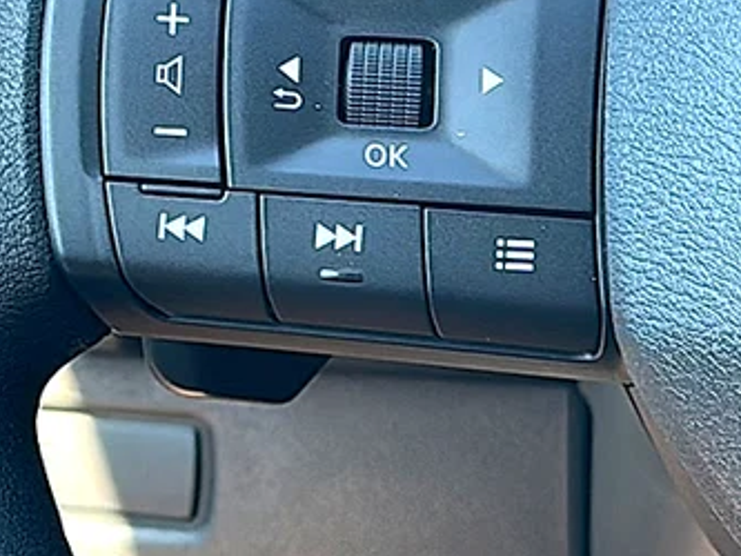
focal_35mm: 103
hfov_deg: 19.0
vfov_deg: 14.3
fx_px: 2206
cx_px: 269
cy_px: 110
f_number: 1.78
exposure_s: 1/87
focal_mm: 6.86
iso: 50
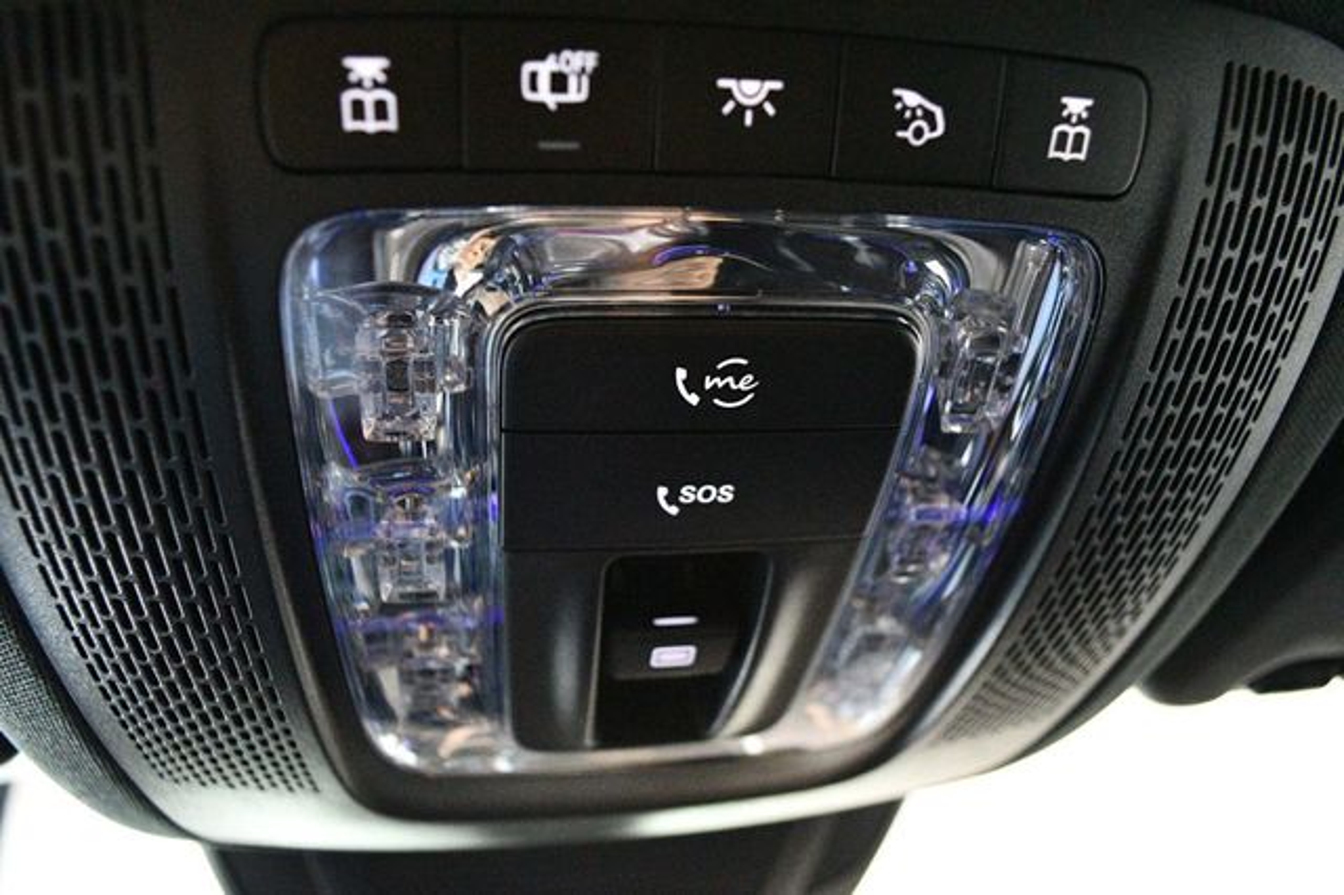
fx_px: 1007
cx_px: 672
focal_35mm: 27
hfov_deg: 67.4
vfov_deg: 47.9
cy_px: 448
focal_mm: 18
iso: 11400
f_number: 3.5
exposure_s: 1/60
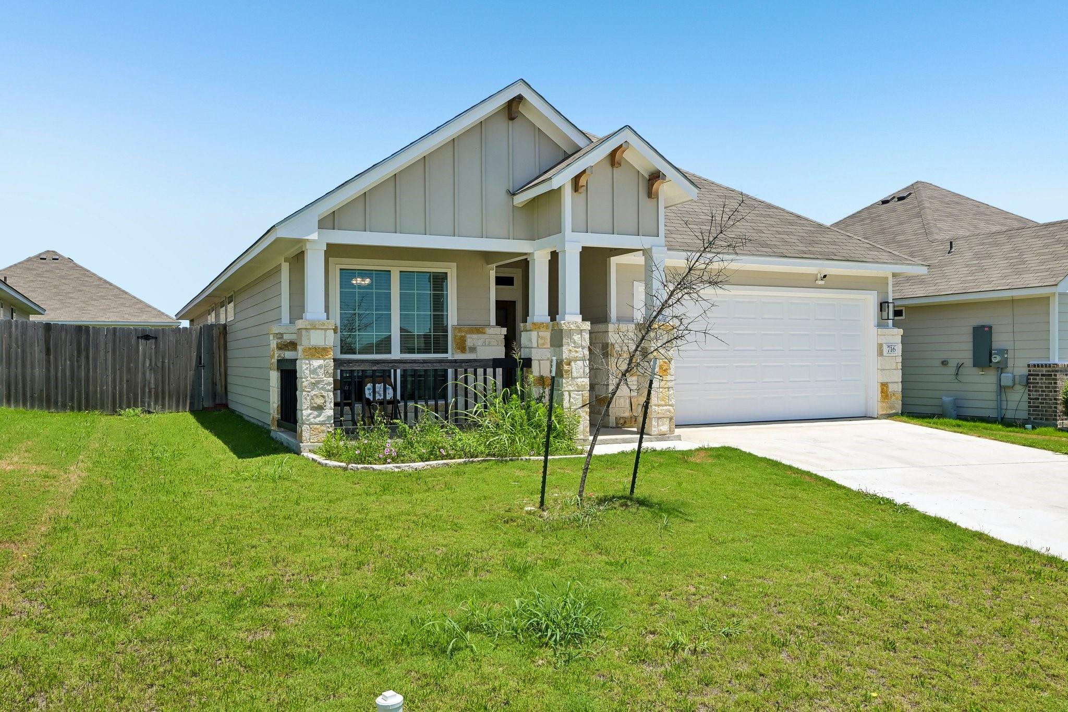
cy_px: 356
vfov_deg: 46.4
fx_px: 831
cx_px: 534
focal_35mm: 28
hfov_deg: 65.5
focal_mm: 19
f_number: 6.7
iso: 100
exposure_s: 1/500
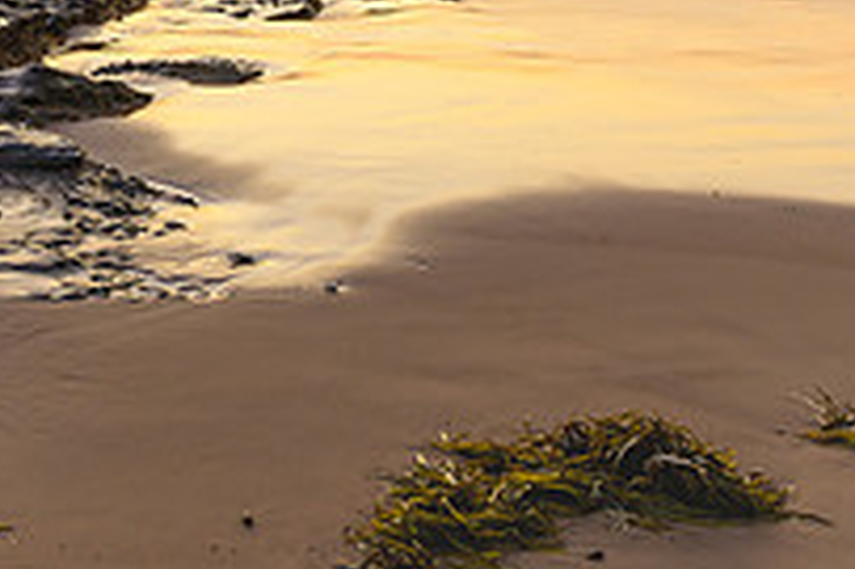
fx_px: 1637
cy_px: -57
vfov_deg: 18.9
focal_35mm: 69
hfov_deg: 27.9
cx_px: 42
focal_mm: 16
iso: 50
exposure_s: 2
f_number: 9
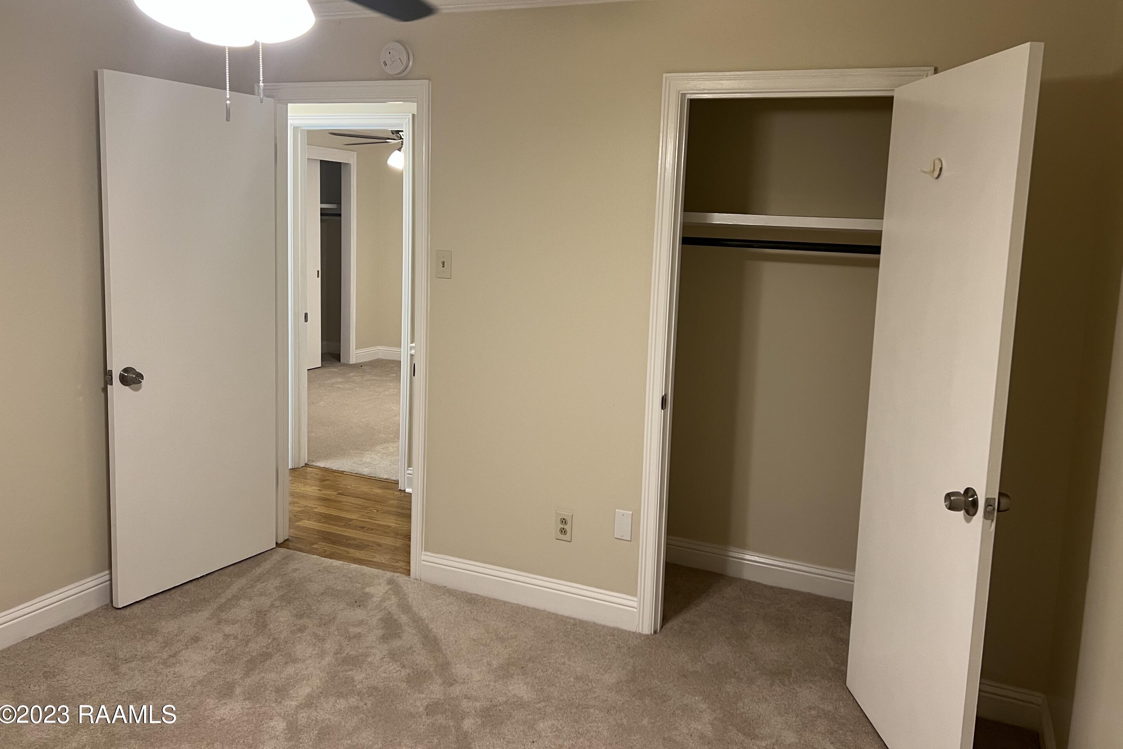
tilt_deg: -7.8
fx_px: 873
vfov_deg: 46.3
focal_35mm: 28
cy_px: 318
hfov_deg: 65.5
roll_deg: -1.7
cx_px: 577
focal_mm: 5.7
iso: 100
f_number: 1.5
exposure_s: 1/60
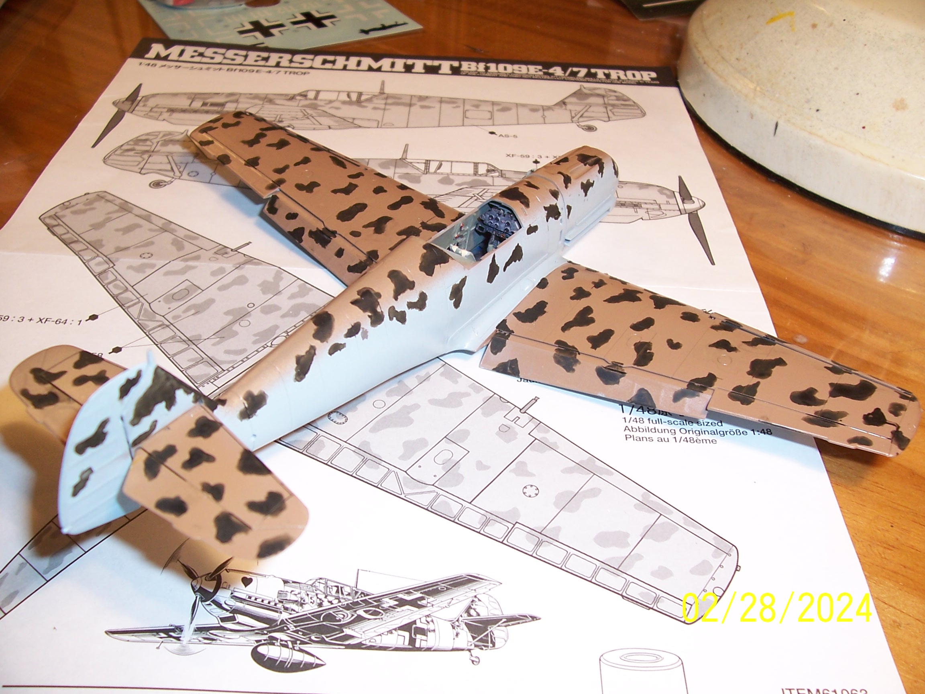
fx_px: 909
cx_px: 462
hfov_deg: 54.0
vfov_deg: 41.8
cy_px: 347
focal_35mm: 34
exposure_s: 1/90
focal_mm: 5.6
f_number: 2.7
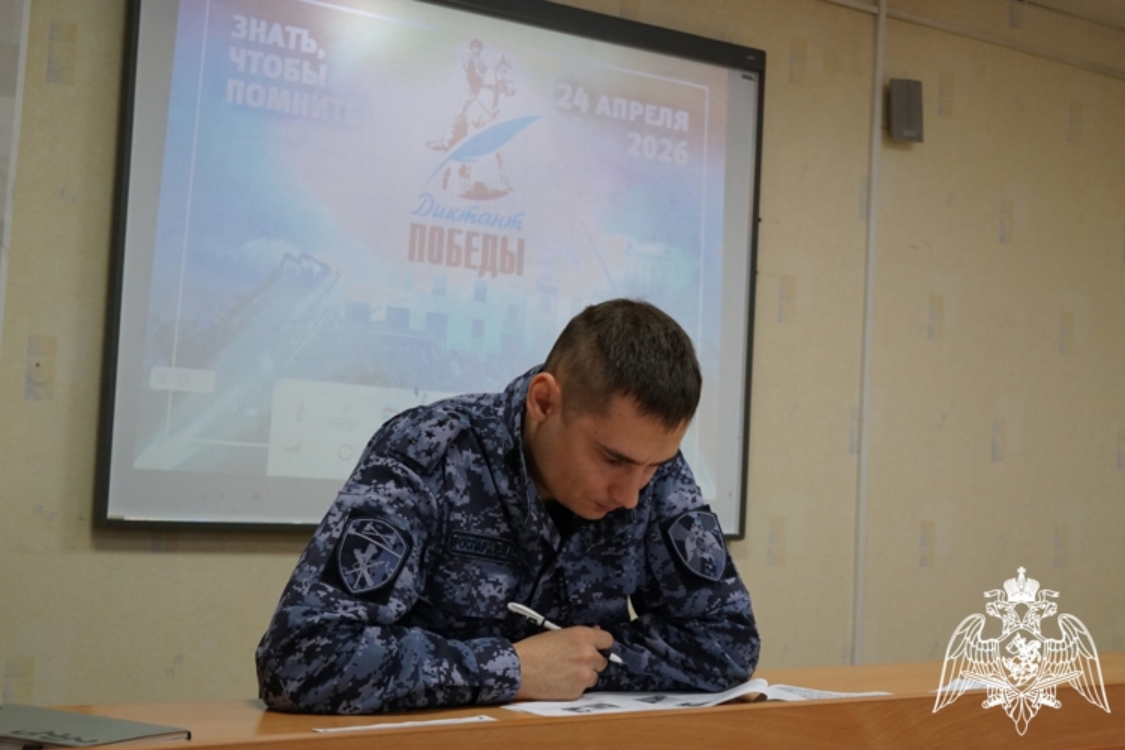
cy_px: 375
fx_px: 1125
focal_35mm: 36
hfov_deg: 53.1
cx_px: 562
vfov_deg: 36.9
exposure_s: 1/160
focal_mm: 24
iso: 1250
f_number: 4
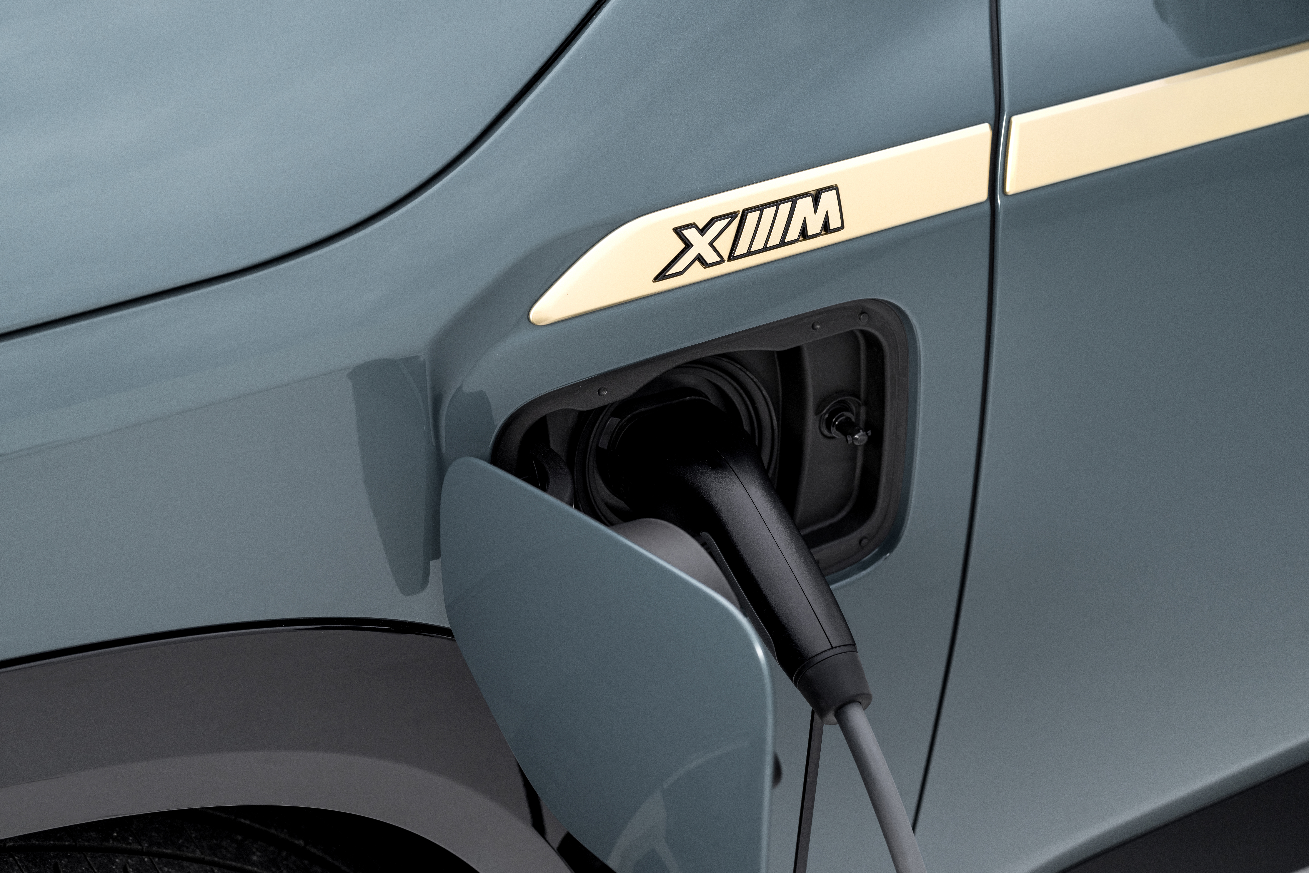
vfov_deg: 27.0
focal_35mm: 50
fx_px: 1818
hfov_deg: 39.6
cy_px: 436
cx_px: 654
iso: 125
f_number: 5
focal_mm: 50
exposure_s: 1/320
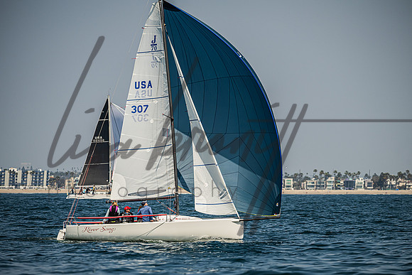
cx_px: 206
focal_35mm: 242
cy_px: 159
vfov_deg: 5.7
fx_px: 2774
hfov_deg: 8.5
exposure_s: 1/4000
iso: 250
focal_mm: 210
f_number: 5
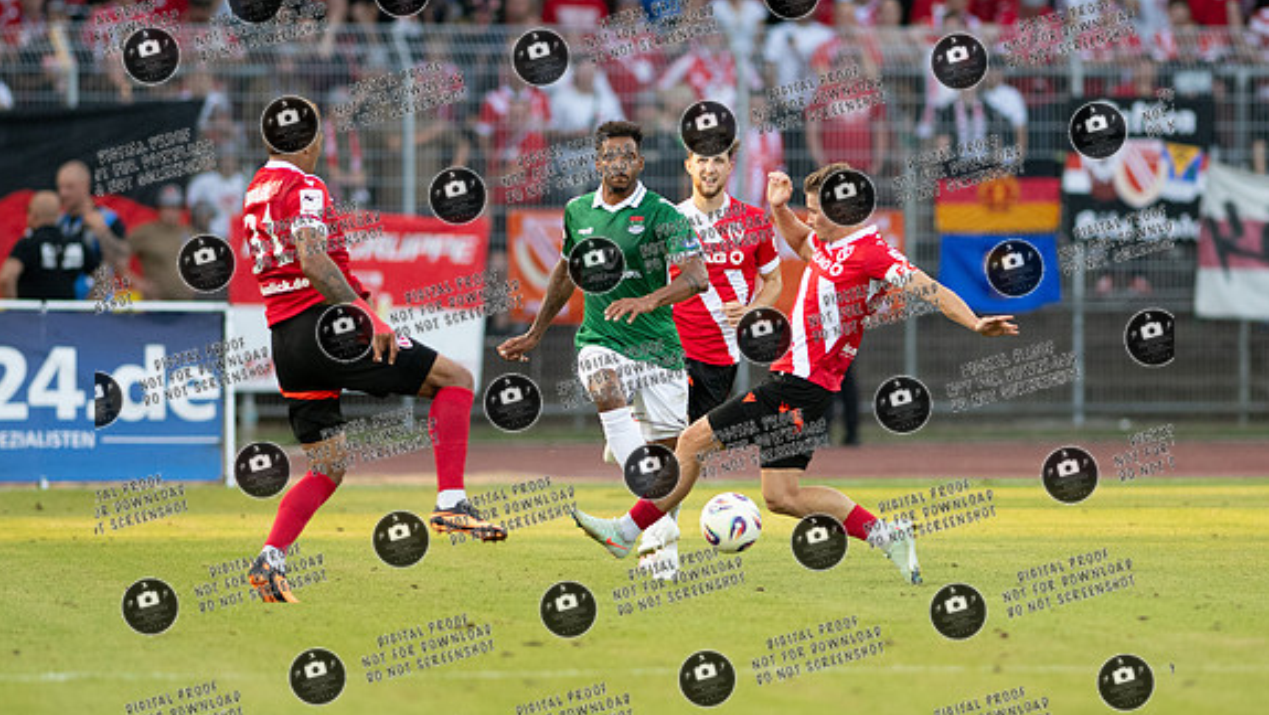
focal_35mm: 602
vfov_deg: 2.0
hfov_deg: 3.6
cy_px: 280
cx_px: 719
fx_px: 20265
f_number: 3.2
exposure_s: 1/1600
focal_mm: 300
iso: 1400
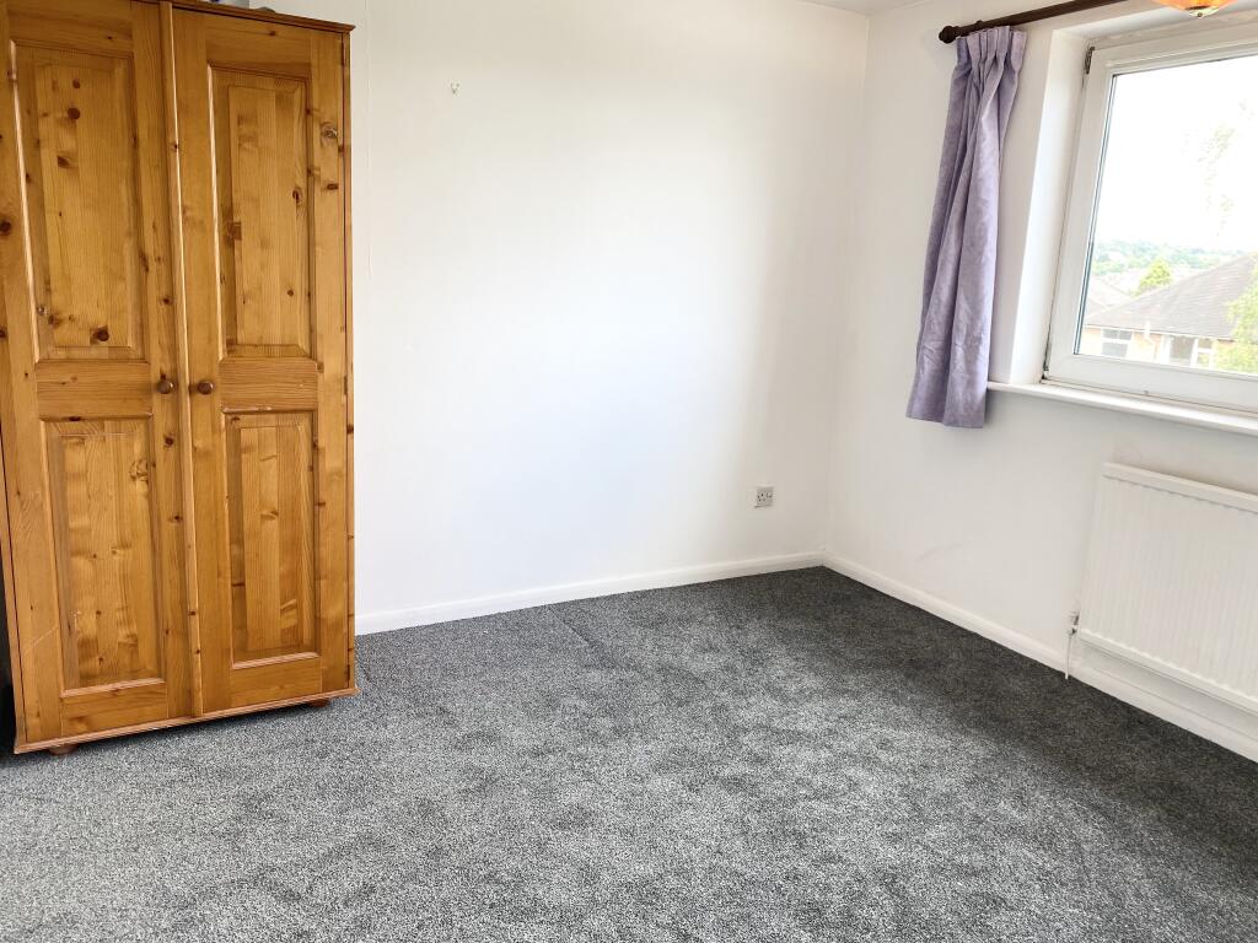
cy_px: 472
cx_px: 629
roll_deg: -2.6
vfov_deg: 53.1
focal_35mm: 26
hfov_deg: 67.3
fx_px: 945
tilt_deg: -12.5
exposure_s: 1/100
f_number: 1.8
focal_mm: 4.25
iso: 40
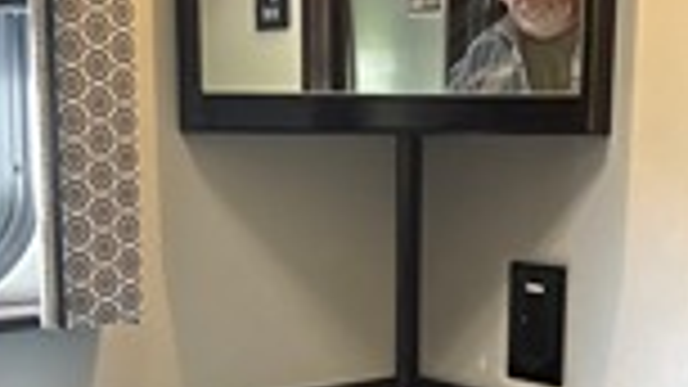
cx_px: 382
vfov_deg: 16.0
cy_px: 382
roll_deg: +0.5
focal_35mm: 74
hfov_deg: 28.6
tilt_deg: -9.4
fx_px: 1350
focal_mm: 5.96
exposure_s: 1/30
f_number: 1.6
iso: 500
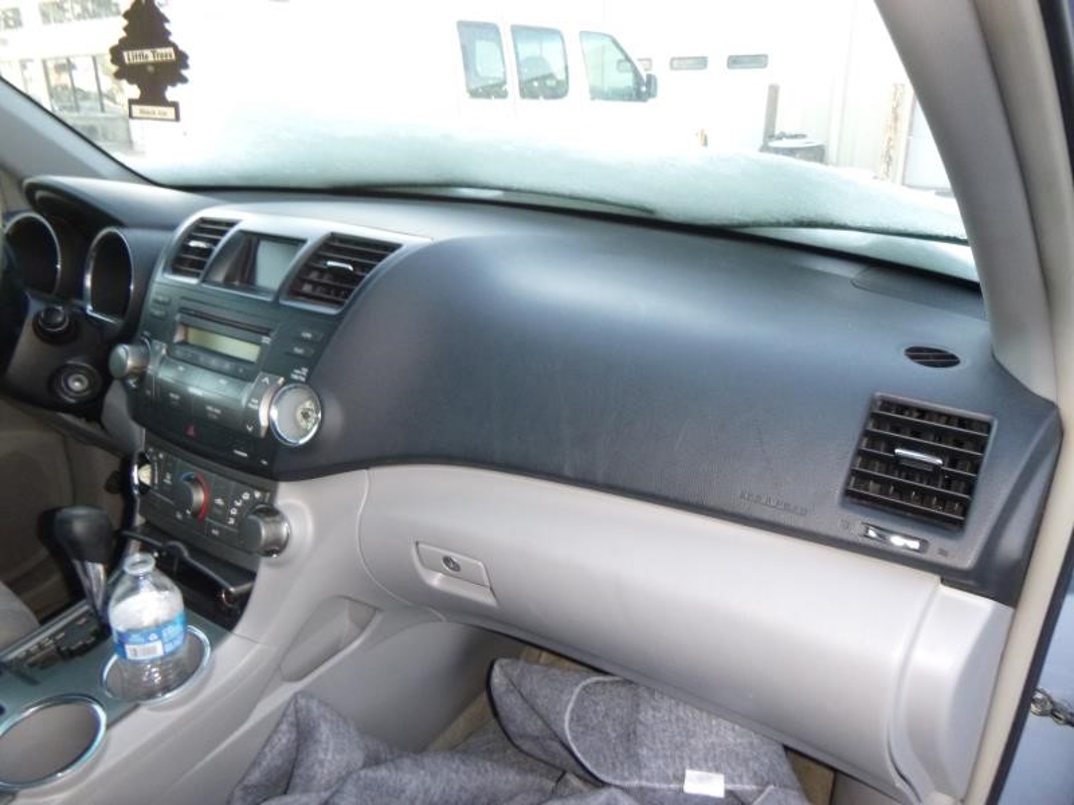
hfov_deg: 69.4
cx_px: 537
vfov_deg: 54.9
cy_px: 402
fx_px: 776
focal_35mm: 25
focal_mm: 4.5
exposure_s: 1/60
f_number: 3.9
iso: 250
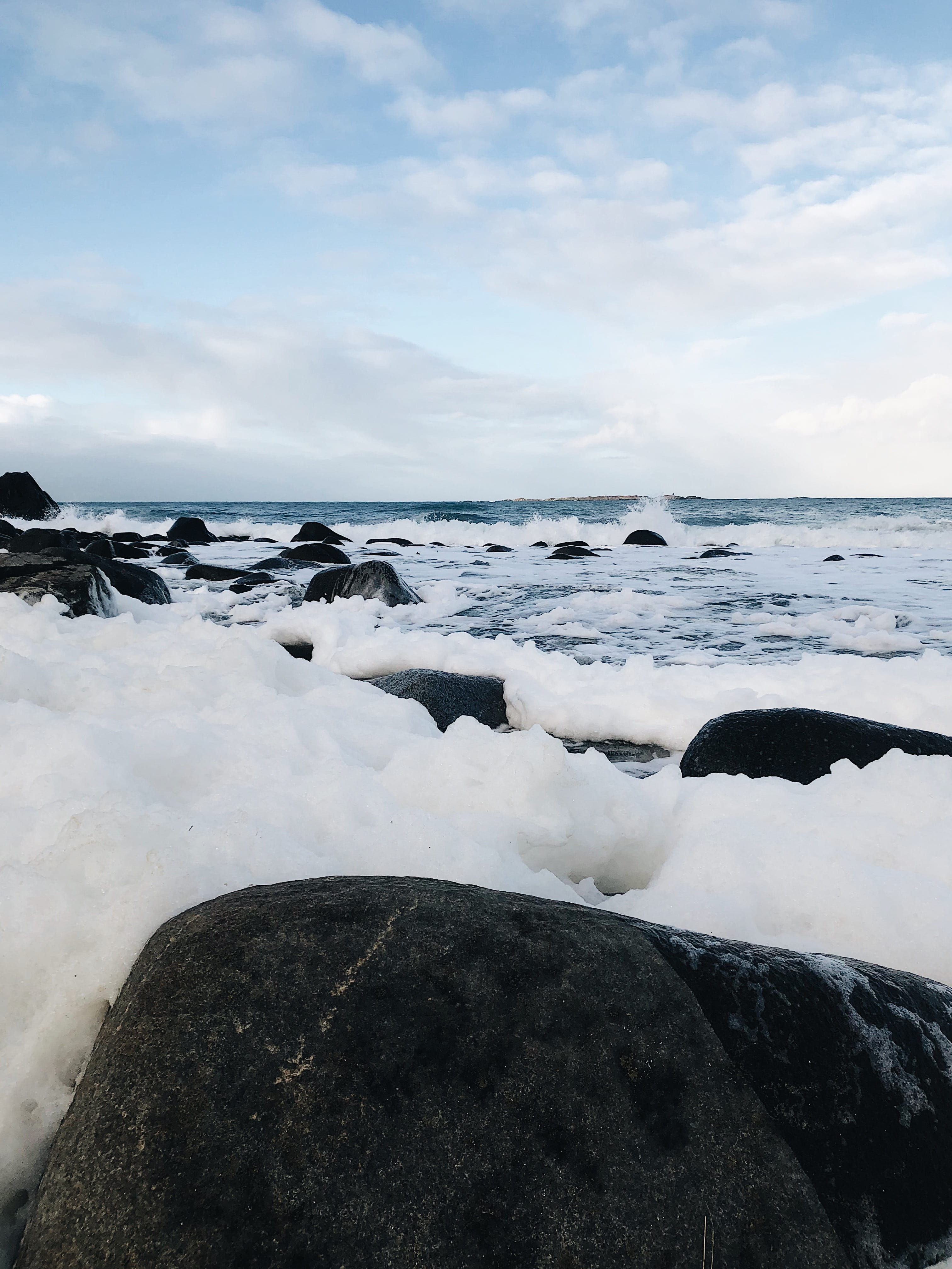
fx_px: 1027
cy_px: 634
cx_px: 476
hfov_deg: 49.7
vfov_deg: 63.4
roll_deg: -1.6
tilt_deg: -6.9
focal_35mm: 28
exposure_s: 1/1333
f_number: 1.8
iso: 20
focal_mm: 4
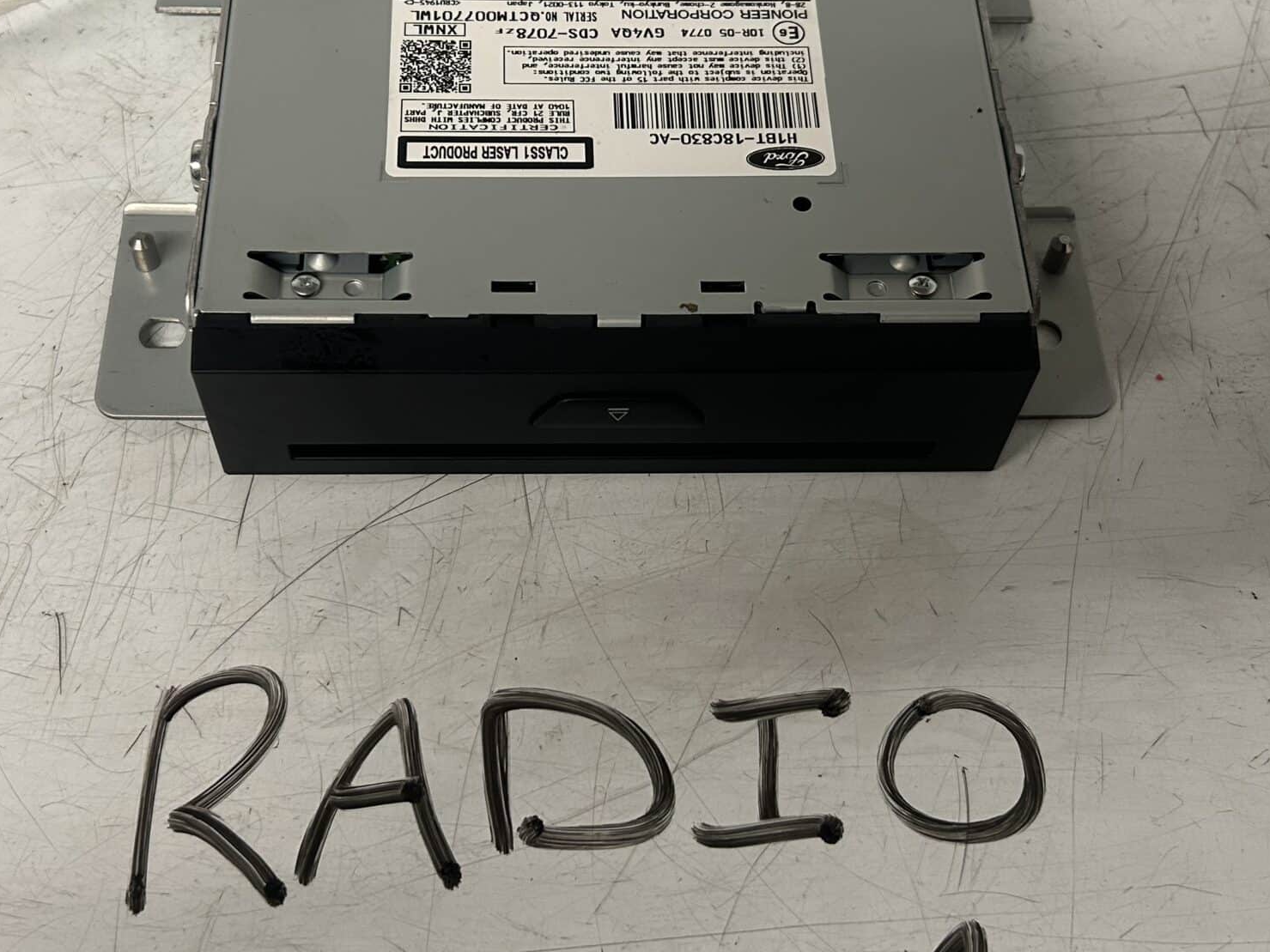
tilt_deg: -59.1
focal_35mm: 45
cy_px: 437
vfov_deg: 32.2
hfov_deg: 42.1
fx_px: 1651
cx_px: 623
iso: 125
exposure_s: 1/100
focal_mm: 5.7
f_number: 1.5
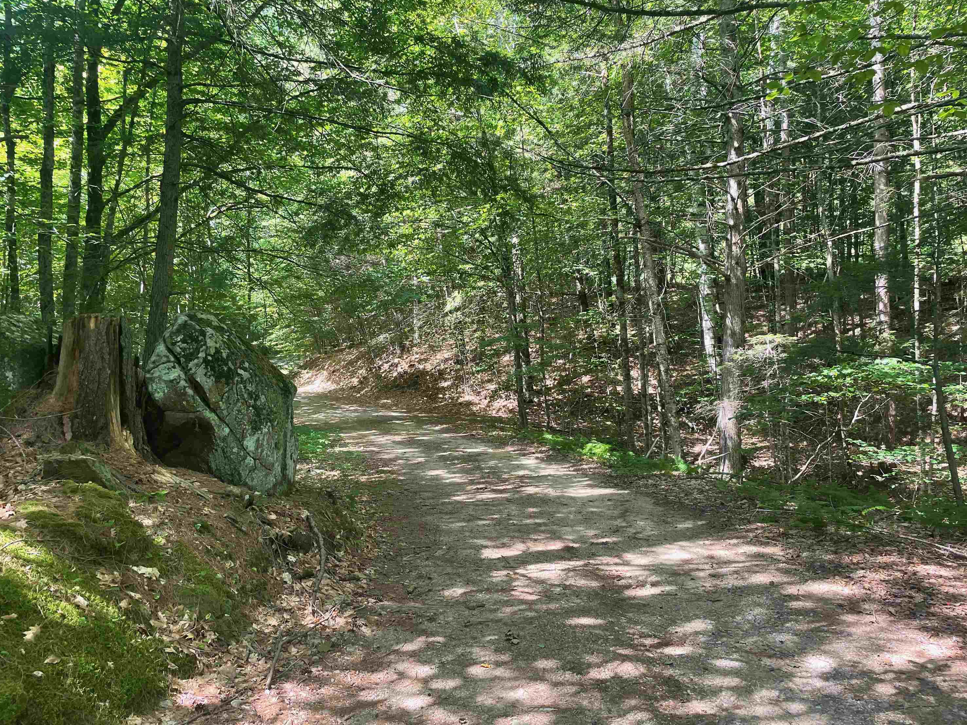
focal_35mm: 27
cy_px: 370
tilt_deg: +0.8
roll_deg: +2.4
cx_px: 497
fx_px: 754
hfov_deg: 65.3
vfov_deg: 51.4
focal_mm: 4.2
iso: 64
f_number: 1.6
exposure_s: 1/121
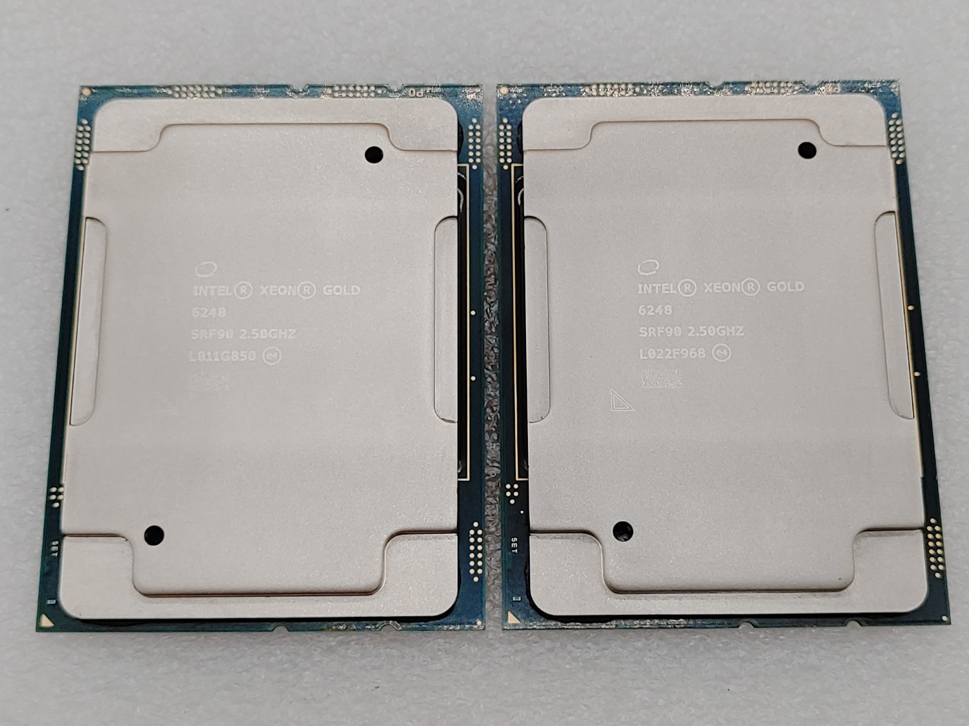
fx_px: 1400
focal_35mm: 50
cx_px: 489
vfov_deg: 29.1
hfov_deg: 38.2
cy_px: 366
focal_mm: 4.36
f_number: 1.8
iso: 50
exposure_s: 1/141
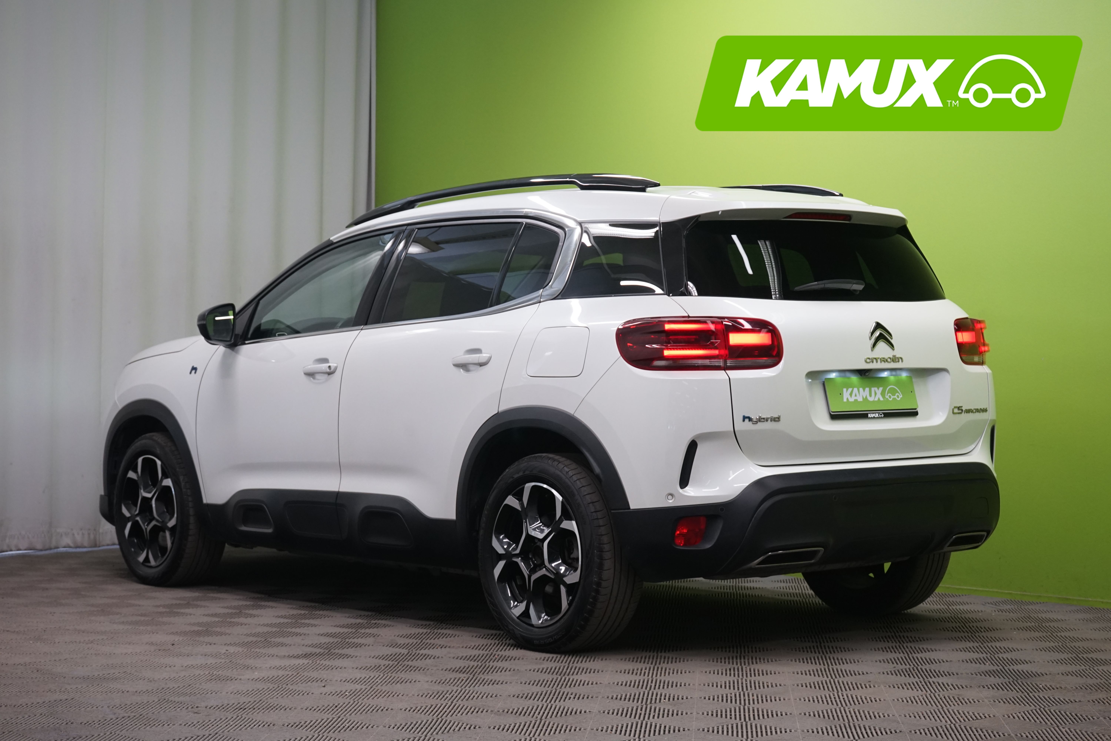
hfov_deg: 29.7
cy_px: 370
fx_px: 2098
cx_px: 556
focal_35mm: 68
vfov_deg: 20.0
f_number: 8
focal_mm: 68
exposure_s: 1/25
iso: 1250
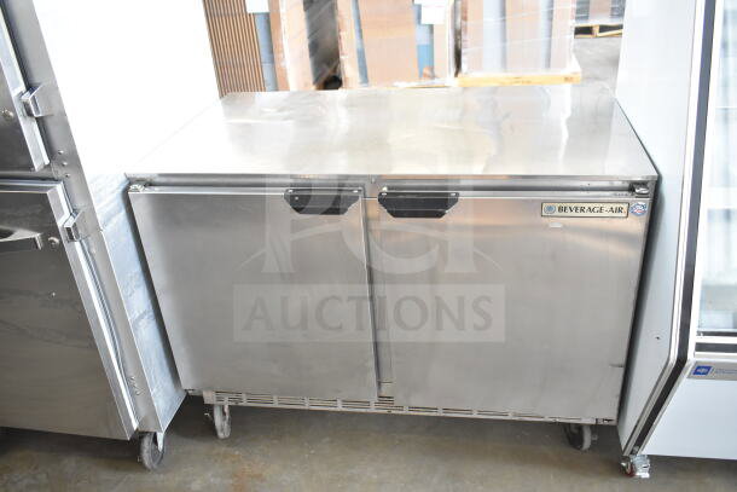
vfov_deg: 43.6
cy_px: 246
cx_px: 368
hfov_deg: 61.9
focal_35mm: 30
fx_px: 614
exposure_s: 1/100
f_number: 5
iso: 1600
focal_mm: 20
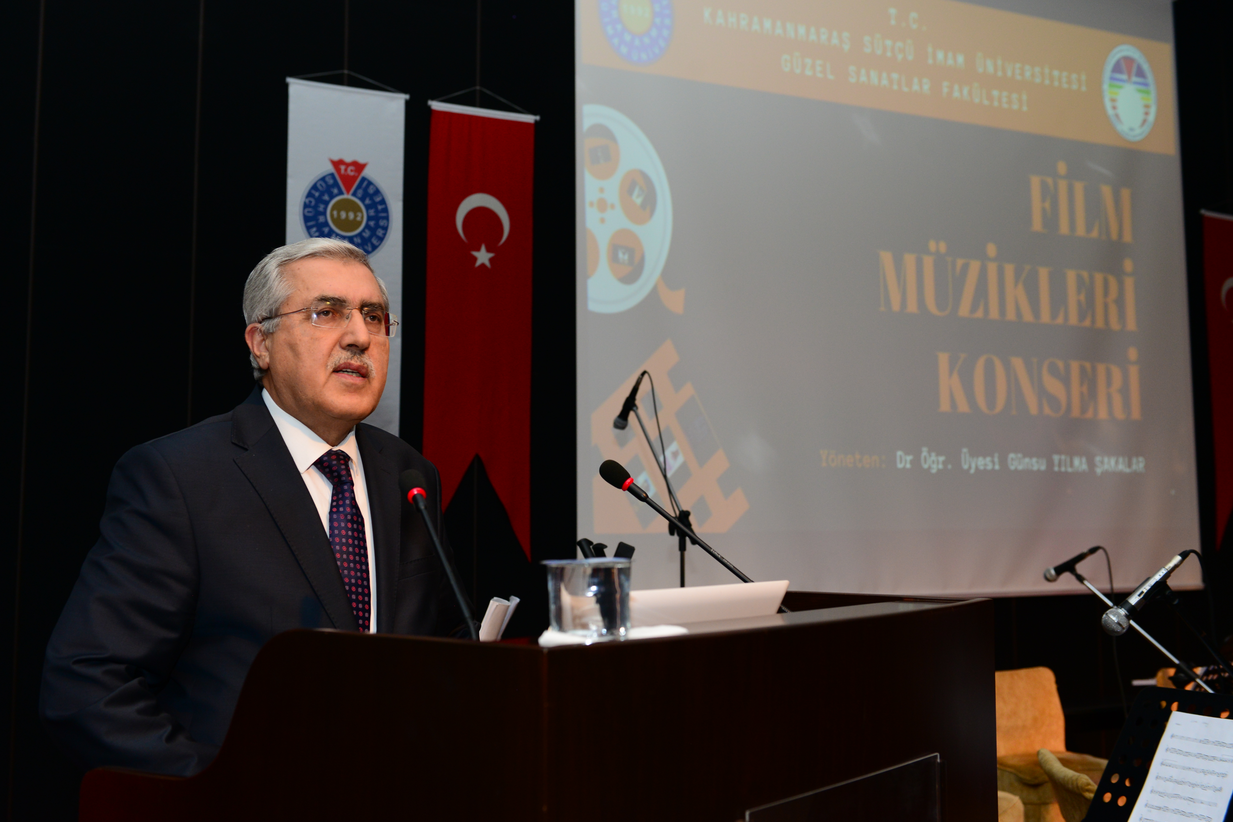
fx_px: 1370
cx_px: 616
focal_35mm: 40
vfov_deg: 33.4
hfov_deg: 48.5
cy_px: 393
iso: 1000
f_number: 4.5
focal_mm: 38
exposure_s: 1/160
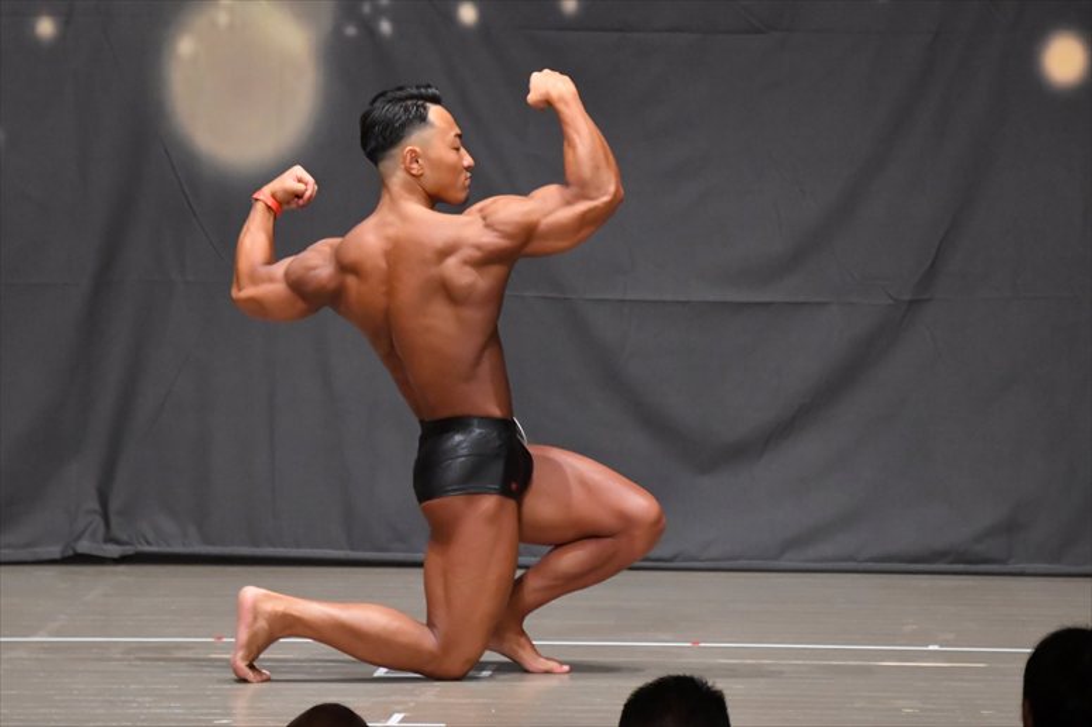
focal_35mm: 300
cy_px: 364
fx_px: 9096
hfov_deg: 6.9
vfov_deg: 4.6
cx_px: 546
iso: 8000
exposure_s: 1/400
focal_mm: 200
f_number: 5.6
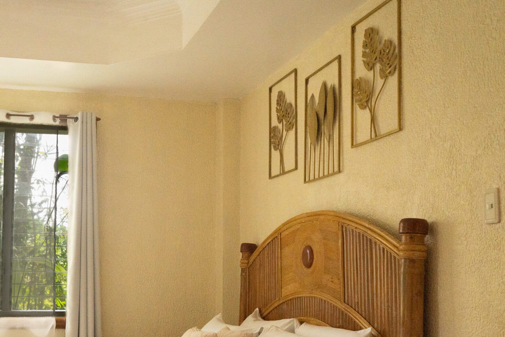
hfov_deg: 41.7
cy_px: 246
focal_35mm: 46
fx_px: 645
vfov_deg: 28.9
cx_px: 139
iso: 1250
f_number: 4
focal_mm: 28
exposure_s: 1/640
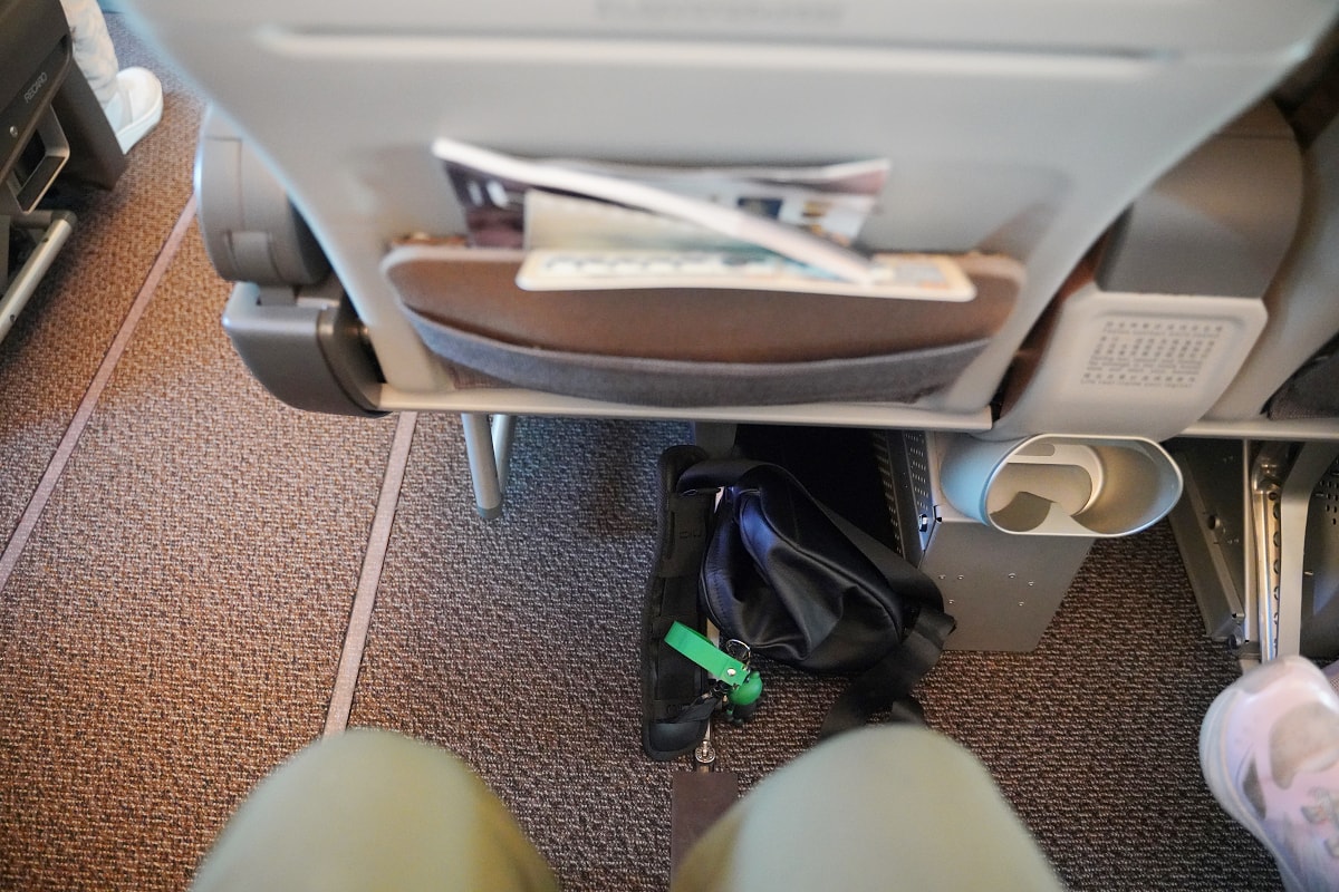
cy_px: 446
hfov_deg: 65.5
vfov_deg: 46.4
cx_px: 670
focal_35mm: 28
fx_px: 1041
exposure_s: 1/60
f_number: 2.8
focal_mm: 28
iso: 12800
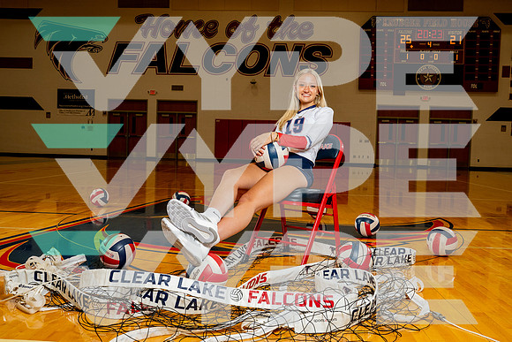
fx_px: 477
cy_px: 168
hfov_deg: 56.4
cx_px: 254
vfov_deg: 39.4
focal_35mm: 34
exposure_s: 1/250
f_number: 7.1
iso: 640
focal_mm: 32
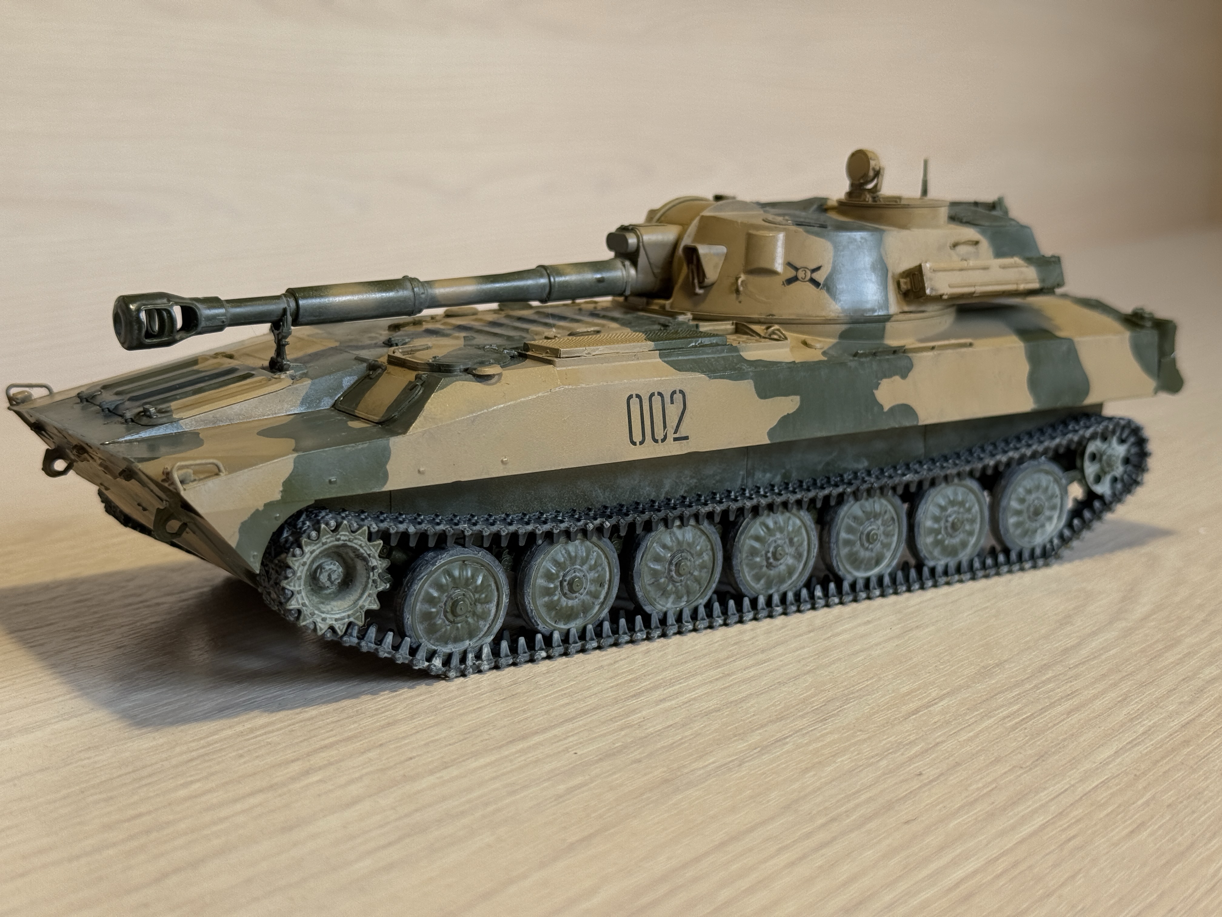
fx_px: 1694
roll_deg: +0.4
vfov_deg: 30.3
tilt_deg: -10.5
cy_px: 458
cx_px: 611
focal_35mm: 48
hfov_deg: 39.7
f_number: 1.78
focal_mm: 6.76
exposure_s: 1/339
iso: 80
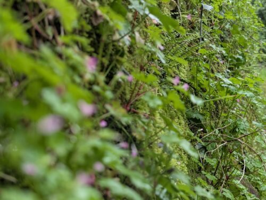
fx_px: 377
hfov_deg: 38.8
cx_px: 133
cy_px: 100
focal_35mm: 49
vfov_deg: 29.8
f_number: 1.68
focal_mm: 6.9
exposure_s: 1/47.6
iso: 87
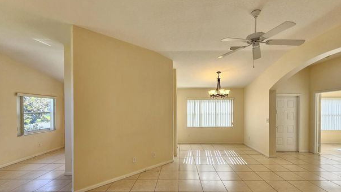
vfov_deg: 70.1
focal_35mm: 15
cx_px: 178
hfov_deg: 102.9
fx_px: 136
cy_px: 111
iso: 64
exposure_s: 1/60
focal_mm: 2.2
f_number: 2.2
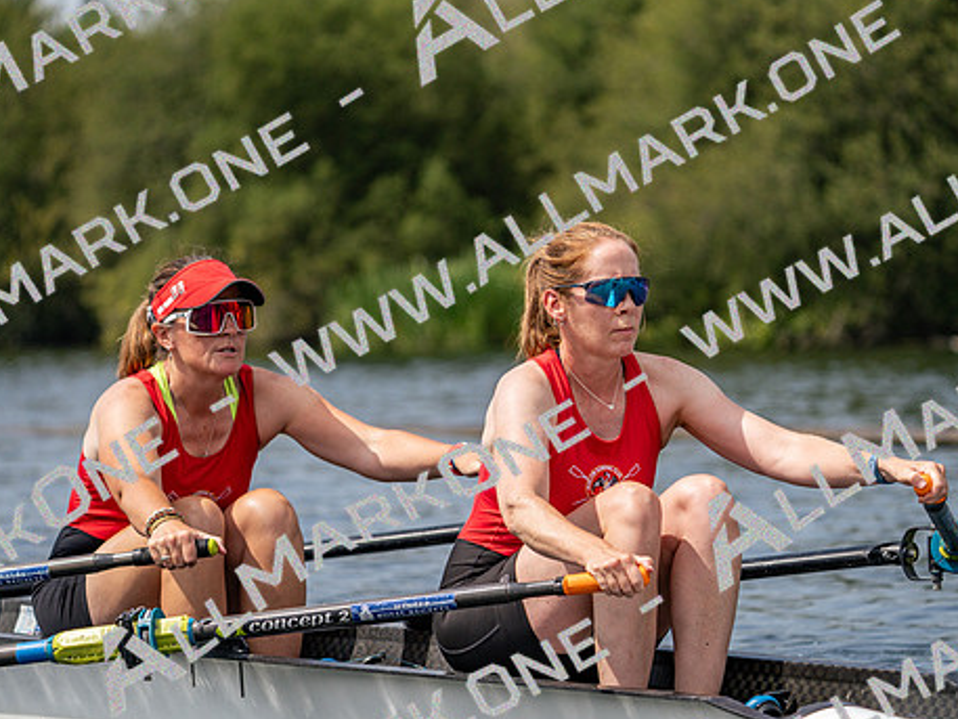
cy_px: 393
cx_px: 528
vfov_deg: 6.1
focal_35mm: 244
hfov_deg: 8.1
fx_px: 6754
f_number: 5.6
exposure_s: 1/1600
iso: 200
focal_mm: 200
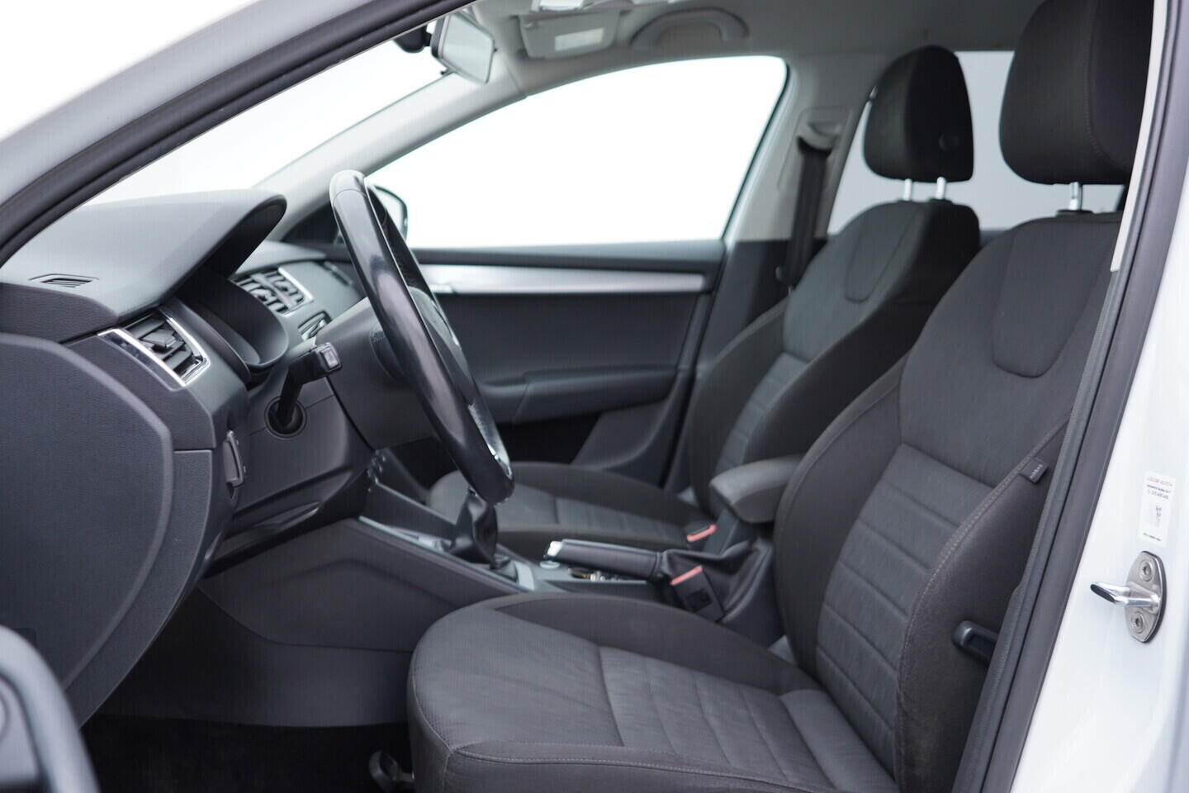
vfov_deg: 36.9
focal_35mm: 36
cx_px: 594
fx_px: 1189
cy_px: 396
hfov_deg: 53.1
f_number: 2.8
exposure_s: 1/40
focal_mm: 24
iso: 125
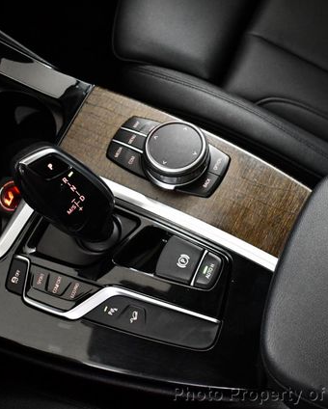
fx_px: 618
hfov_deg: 29.7
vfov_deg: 36.6
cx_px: 160
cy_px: 205
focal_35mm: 51
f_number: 3.5
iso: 3200
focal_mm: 18
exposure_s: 1/100
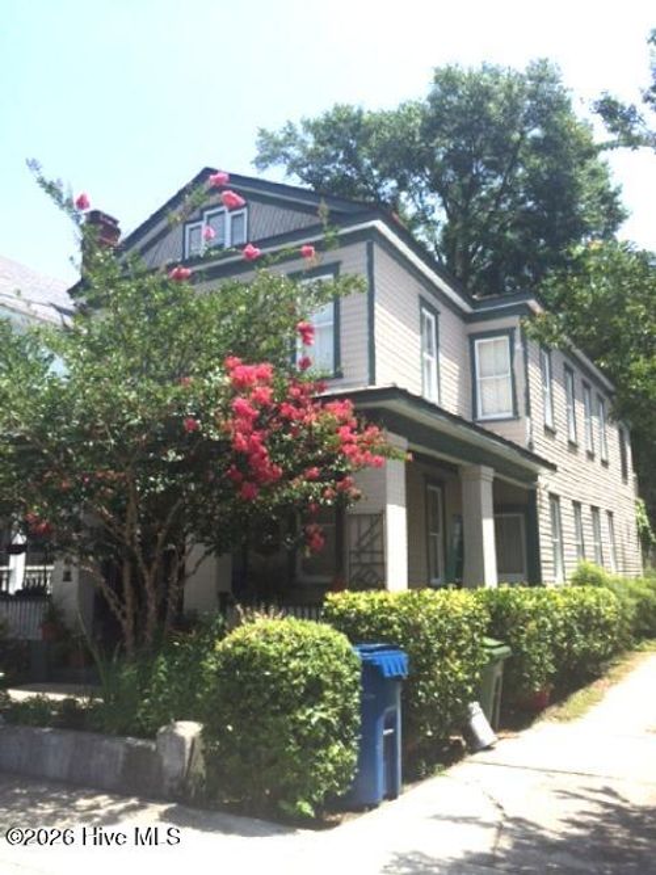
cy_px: 438
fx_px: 733
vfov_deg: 61.7
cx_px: 328
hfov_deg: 48.2
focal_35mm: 29
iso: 32
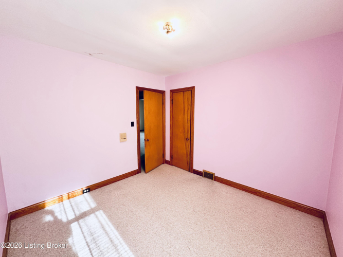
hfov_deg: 102.1
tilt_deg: -7.7
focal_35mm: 14
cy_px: 128
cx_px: 172
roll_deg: -0.6
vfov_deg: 85.7
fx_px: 139
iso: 250
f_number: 2.2
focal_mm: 2.22
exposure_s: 1/120
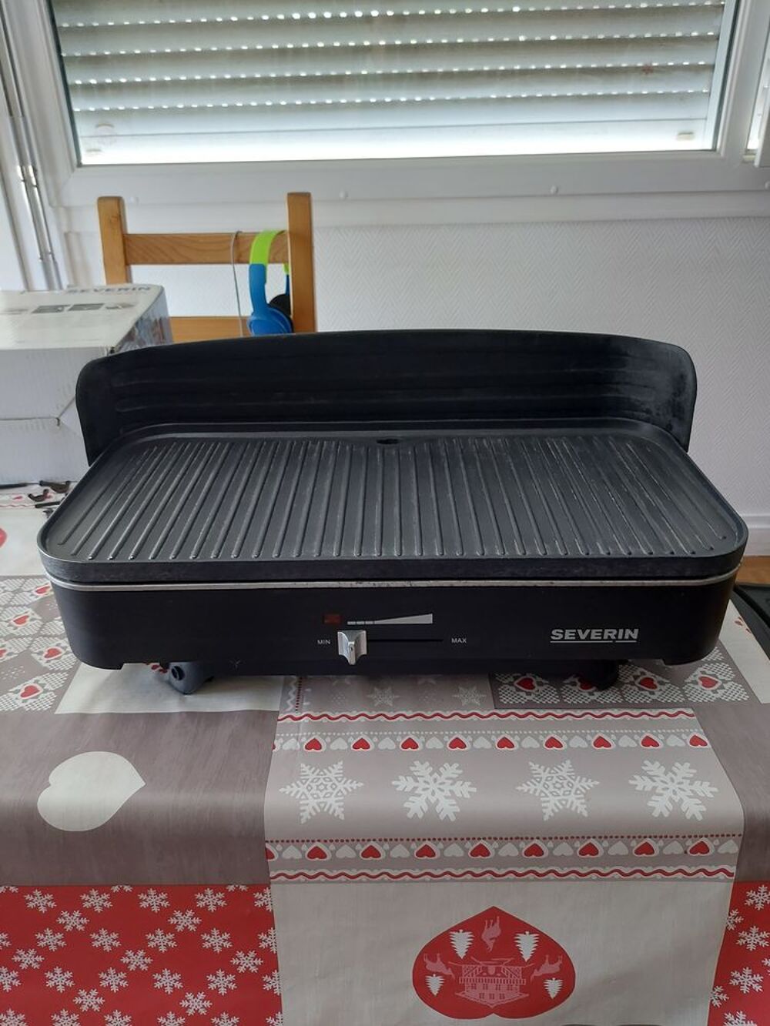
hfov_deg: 56.8
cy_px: 513
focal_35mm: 24
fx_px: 712
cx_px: 385
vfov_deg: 71.6
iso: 320
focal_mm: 5.23
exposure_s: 1/60
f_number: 1.8
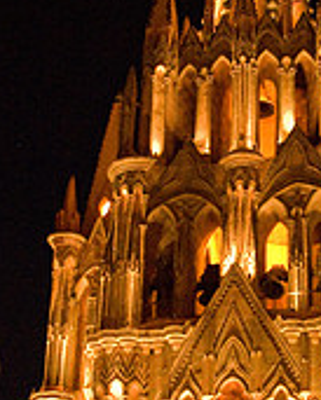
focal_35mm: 89
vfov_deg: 21.4
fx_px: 1056
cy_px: 267
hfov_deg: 17.2
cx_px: 254
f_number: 5
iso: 1600
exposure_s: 1/6
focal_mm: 24
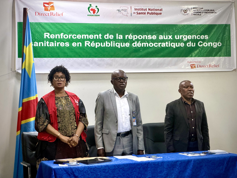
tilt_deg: -1.4
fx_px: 685
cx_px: 118
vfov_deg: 14.8
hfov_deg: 19.6
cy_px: 89
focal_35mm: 100
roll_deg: +2.4
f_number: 2.8
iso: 400
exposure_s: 1/50
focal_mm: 16.89
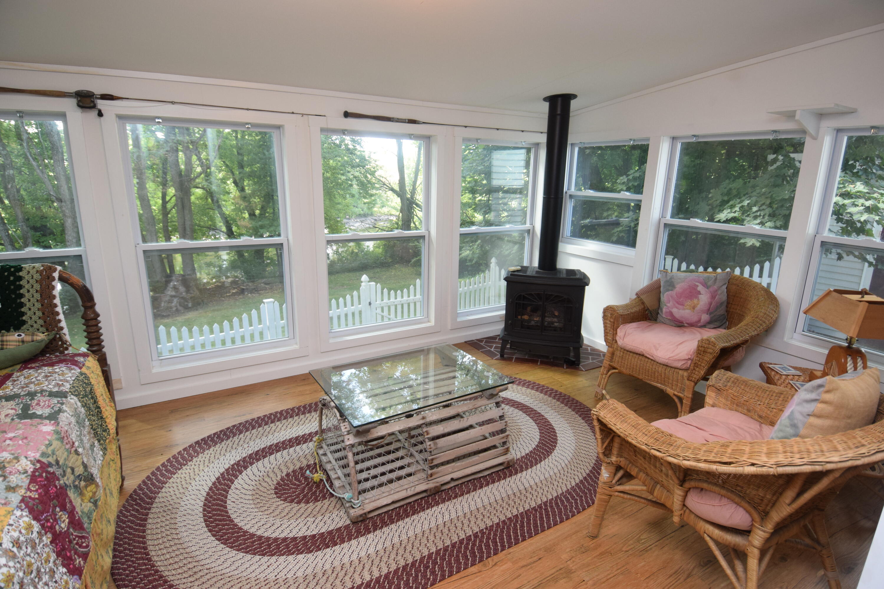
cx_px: 442
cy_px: 294
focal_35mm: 18
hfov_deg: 90.0
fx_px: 442
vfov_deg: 67.4
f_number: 5.6
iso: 800
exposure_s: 1/125
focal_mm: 12
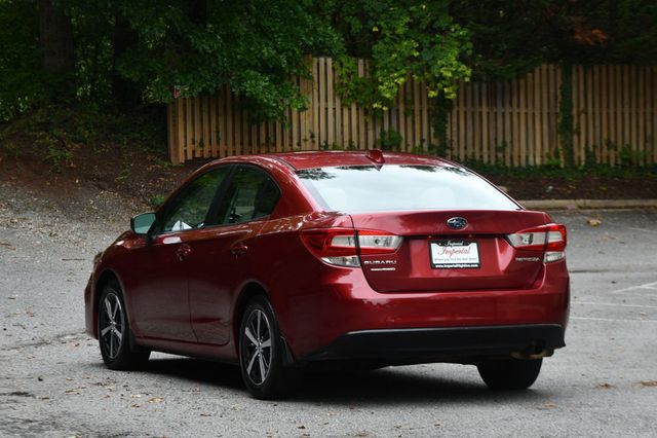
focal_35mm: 127
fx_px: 2316
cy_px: 219
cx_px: 328
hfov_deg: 16.1
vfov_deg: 10.8
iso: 200
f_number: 6.3
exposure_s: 1/250
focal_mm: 85
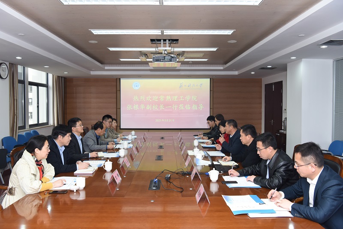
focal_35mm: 32
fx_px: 305
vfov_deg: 41.1
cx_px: 172
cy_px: 114
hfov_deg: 58.7
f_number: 7.1
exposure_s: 1/60
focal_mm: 32
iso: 1000
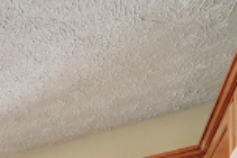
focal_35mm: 69
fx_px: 454
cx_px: -304
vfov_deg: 13.9
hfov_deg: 16.2
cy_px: 380
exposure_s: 1/50
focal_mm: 14
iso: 250
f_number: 8
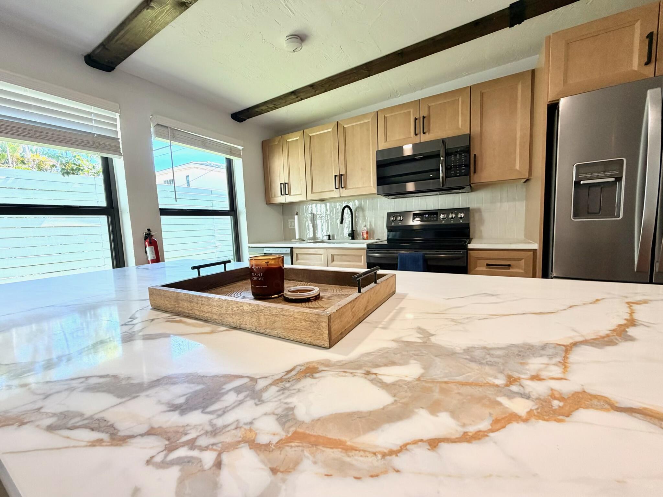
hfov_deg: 102.1
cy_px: 248
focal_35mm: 14
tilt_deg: -5.2
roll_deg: +3.4
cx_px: 332
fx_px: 268
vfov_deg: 85.7
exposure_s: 1/120
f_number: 2.2
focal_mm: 2.22
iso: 125
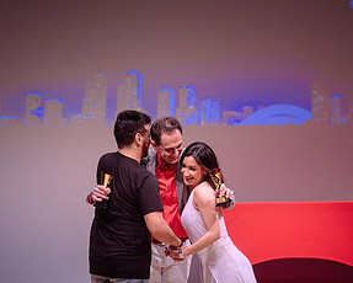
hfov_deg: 13.6
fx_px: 1474
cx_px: 235
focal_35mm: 141
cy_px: 204
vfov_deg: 10.9
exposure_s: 1/400
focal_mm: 70
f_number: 3.2
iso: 1000
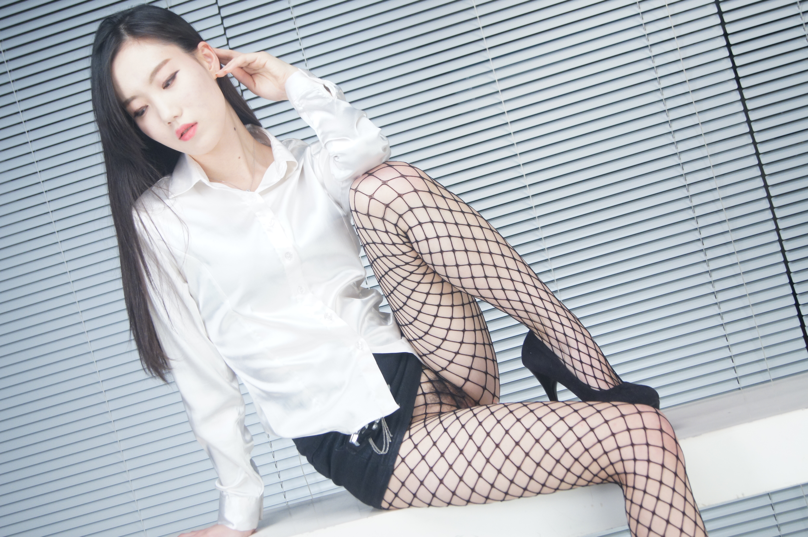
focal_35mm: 68
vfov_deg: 20.1
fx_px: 1513
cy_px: 268
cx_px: 404
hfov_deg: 29.9
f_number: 5.6
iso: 800
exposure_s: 1/160
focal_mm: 45
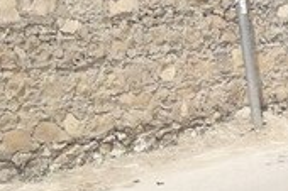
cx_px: 412
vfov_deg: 11.5
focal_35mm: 113
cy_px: 307
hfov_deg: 16.7
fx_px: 903
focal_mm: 3.7
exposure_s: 1/1242
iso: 40
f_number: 1.9
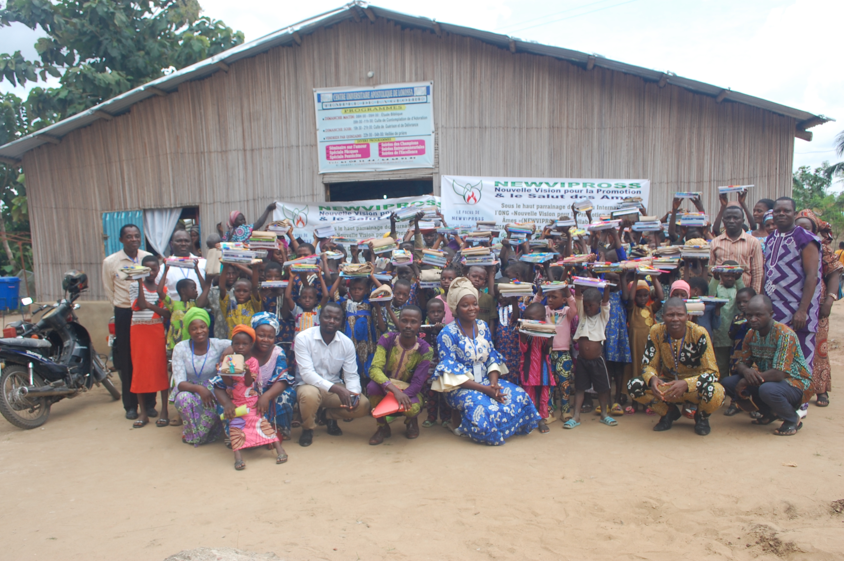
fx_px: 703
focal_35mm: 30
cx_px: 422
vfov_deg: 43.5
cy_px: 280
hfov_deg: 62.0
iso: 200
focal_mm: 20
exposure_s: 1/200
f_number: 7.1
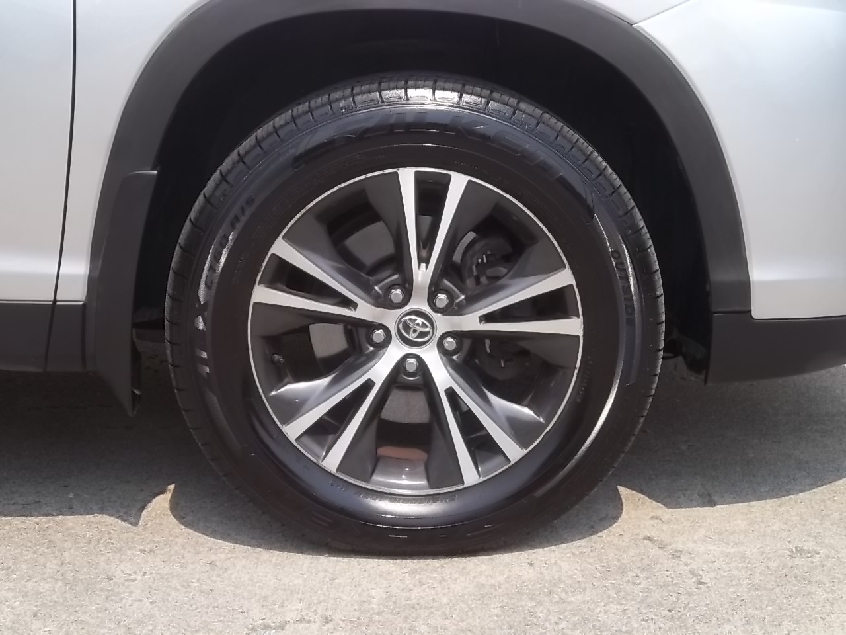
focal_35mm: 71
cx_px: 423
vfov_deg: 20.7
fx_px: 1735
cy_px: 318
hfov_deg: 27.4
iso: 64
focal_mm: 12.67
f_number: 5.9
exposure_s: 1/160
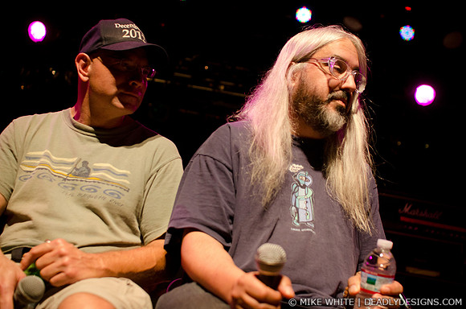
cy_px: 154
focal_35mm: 45
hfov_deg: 43.7
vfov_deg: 29.7
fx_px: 581
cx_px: 233
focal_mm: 30
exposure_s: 1/640
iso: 1600
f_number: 2.8
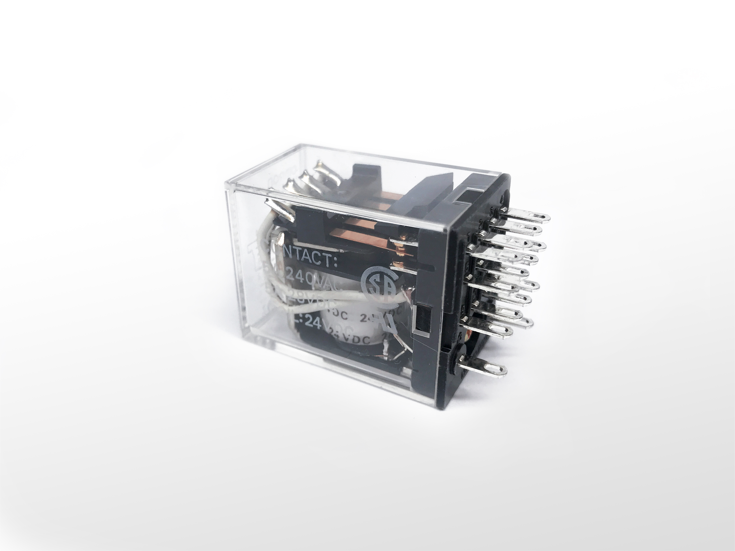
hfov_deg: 63.4
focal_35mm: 28
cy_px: 276
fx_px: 595
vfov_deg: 49.7
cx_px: 368
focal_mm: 3.99
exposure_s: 1/295
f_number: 1.8
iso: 20
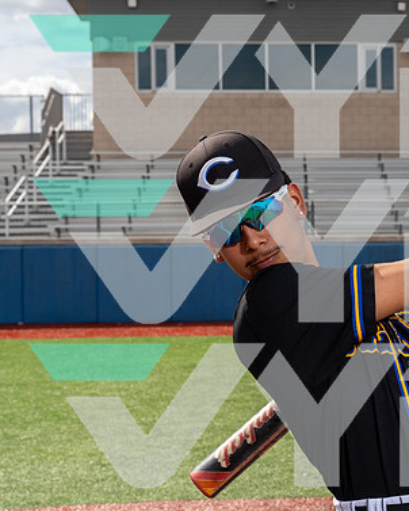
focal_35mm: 78
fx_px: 1179
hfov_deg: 19.3
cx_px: 378
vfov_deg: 24.4
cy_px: 251
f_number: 8
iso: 100
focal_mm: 54
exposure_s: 1/250
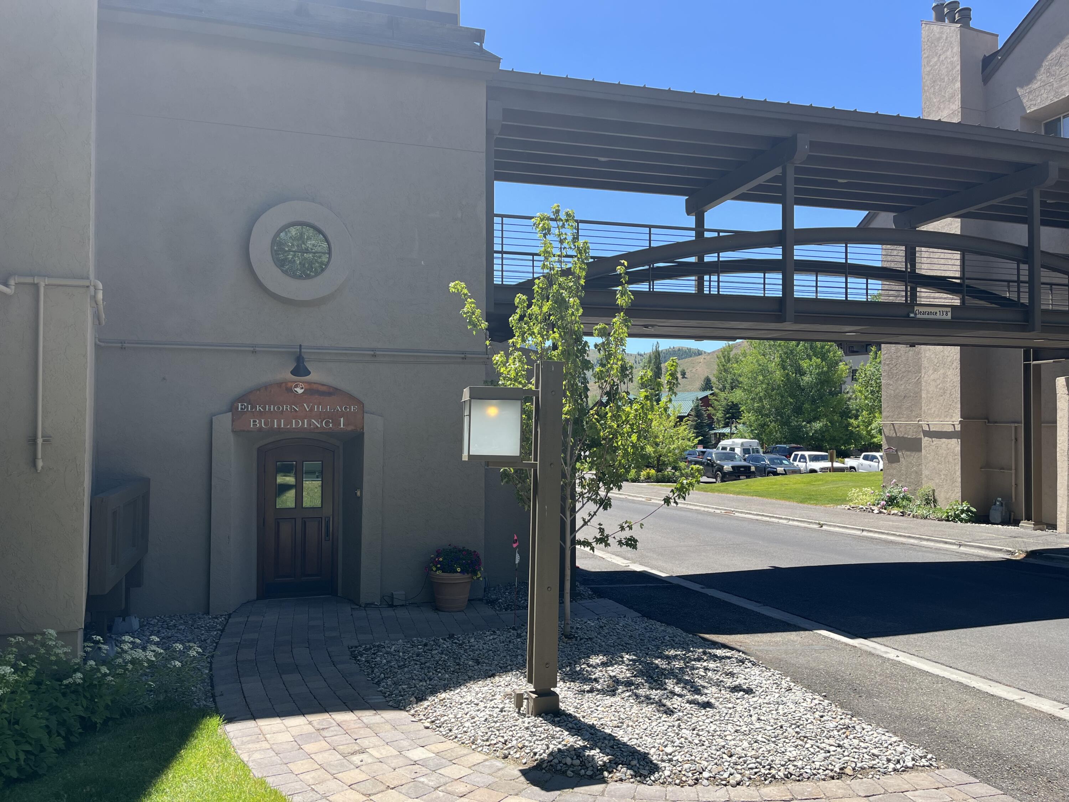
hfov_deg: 67.3
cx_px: 534
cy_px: 401
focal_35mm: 26
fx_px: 803
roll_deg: +0.3
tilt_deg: +1.6
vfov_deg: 53.1
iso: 50
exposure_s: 1/1389
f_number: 1.6
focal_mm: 5.1
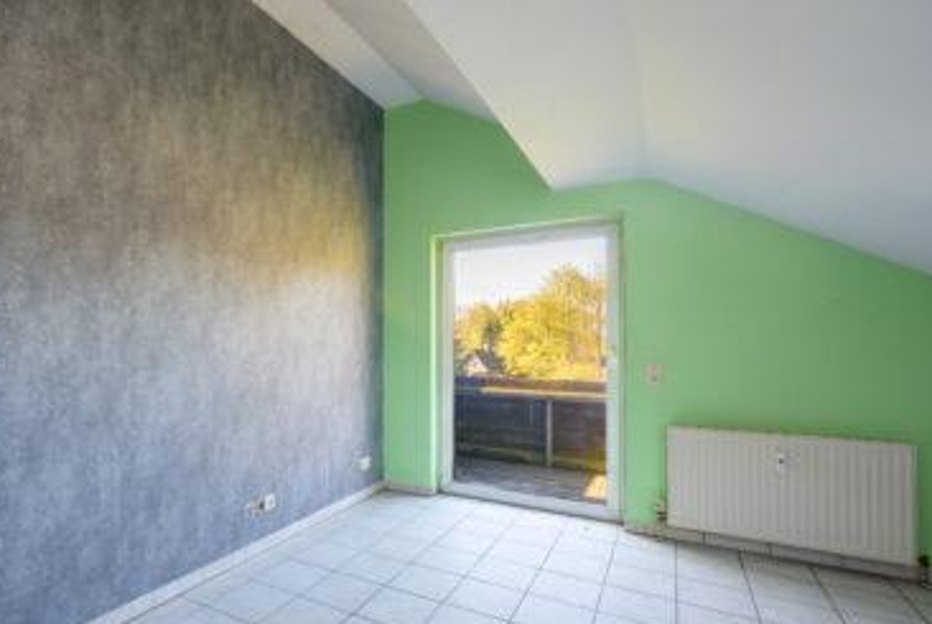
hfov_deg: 82.1
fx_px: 518
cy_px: 331
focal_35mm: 20
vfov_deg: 62.0
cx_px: 341
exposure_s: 1/30
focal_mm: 15
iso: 200
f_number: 9
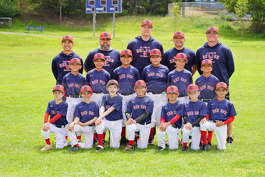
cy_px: 88
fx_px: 736
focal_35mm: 100
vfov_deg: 13.7
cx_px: 132
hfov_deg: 20.4
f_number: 6.3
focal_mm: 100
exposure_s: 1/250
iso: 100
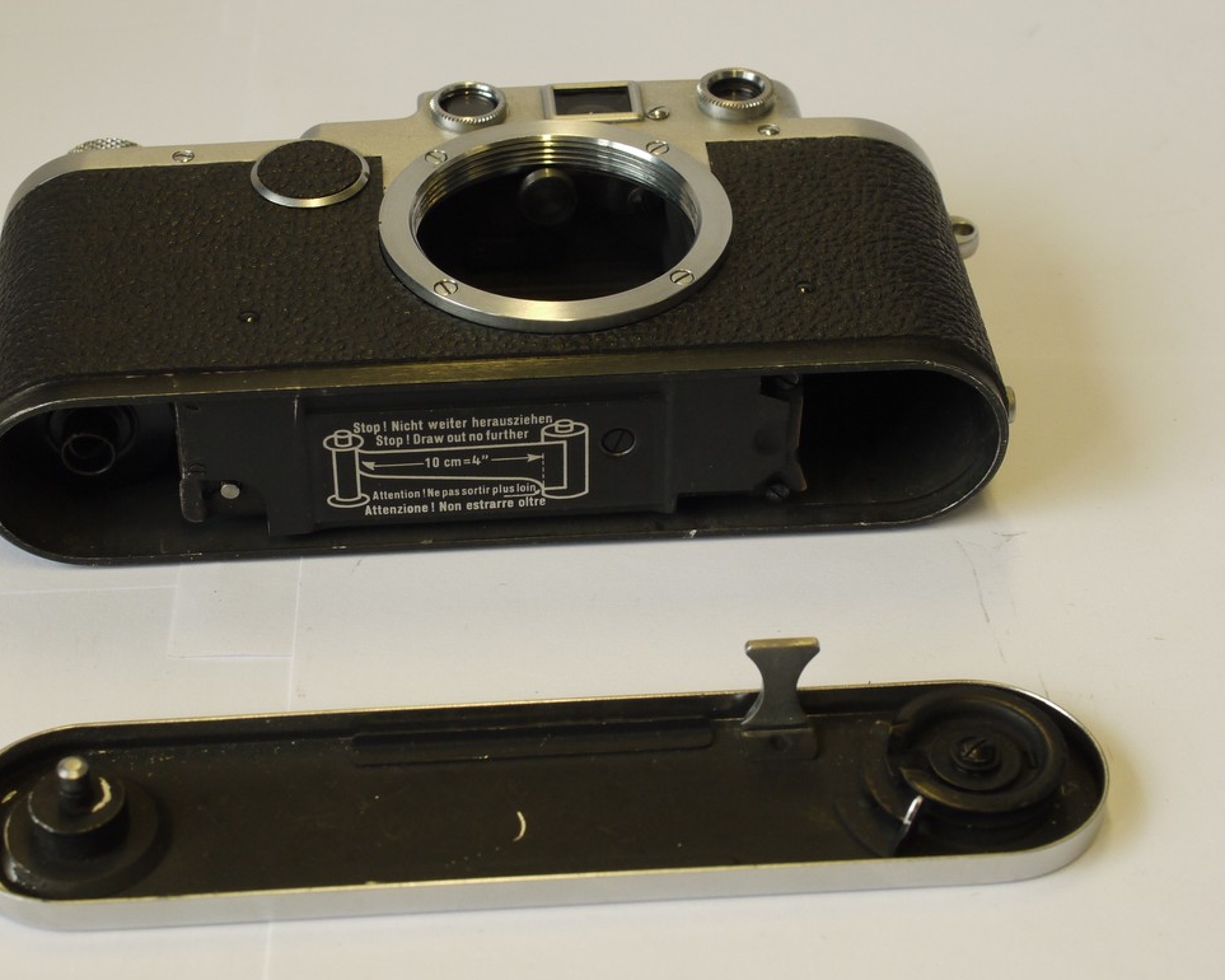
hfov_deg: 26.0
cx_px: 474
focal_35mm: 73
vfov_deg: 21.0
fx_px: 2646
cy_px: 500
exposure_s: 1/50
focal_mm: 30
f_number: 8
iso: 400
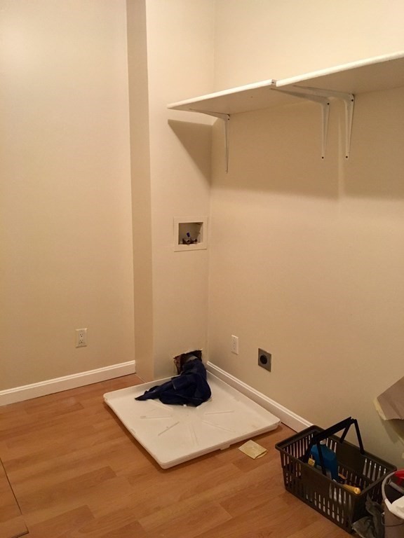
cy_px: 269
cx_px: 202
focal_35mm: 29
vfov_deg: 61.7
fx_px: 451
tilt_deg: -9.8
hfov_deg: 48.2
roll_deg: +2.2
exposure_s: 1/30
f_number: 2.2
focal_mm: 4.15
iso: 200
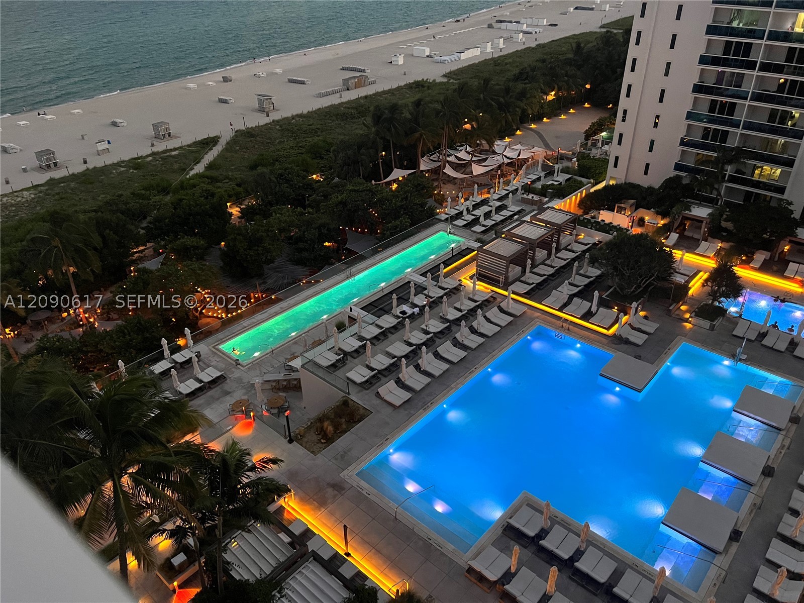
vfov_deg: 53.1
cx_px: 402
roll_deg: +1.4
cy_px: 302
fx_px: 604
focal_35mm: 26
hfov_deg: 67.3
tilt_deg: -32.0
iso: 500
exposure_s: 1/30
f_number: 1.5
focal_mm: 5.7
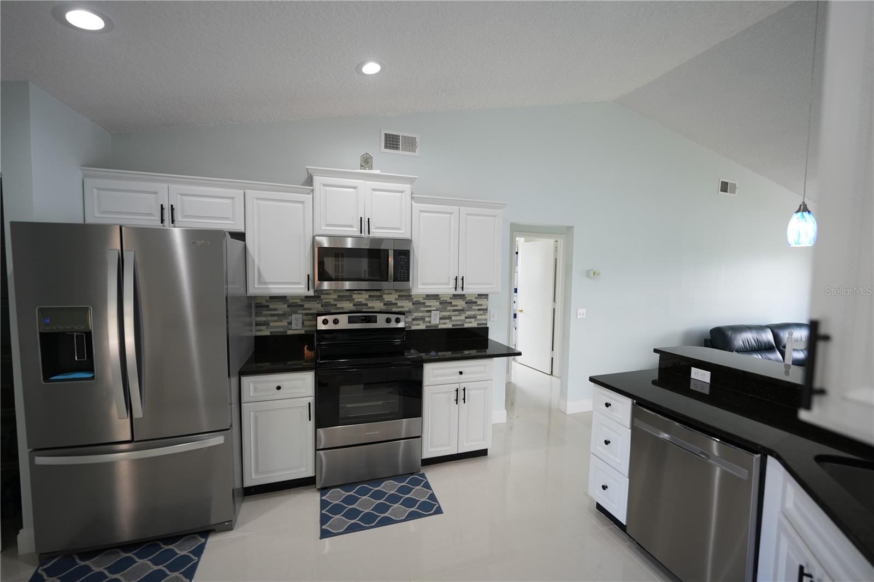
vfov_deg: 81.2
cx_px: 437
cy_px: 291
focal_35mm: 14
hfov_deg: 104.3
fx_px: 340
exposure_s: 1/400
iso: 800
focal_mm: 14
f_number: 2
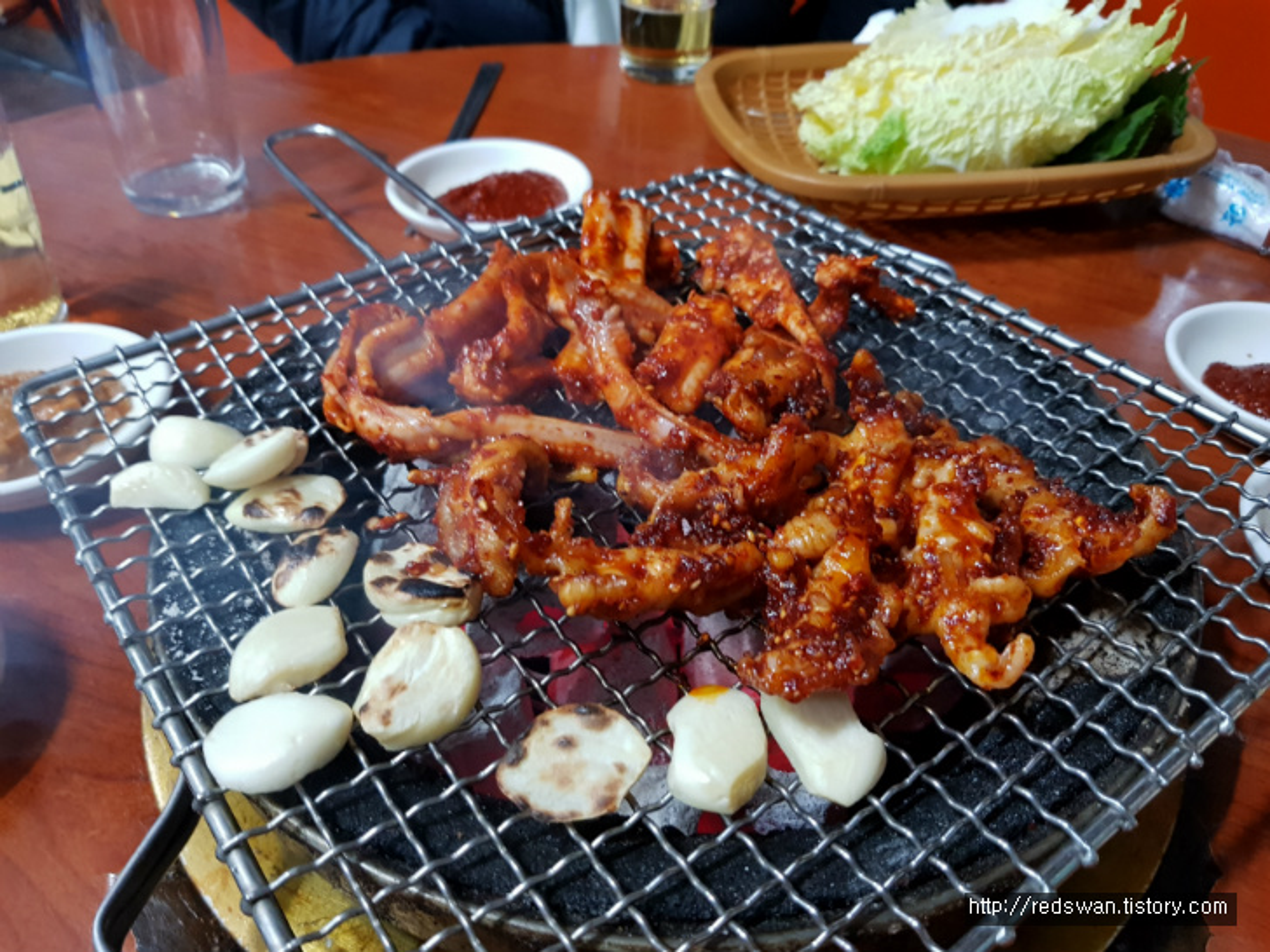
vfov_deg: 53.1
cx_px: 635
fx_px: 954
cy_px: 476
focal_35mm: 26
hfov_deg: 67.3
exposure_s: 1/15
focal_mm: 4.2
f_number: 1.7
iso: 200
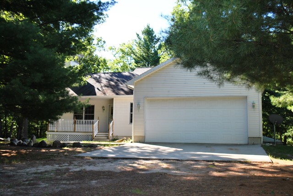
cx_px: 146
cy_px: 98
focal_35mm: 44
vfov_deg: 30.9
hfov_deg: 44.9
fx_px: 354
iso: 100
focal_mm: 29
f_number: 4.5
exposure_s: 1/200
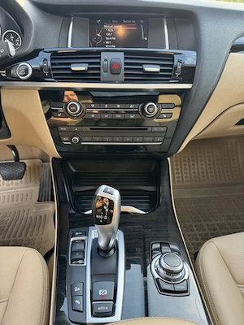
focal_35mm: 24
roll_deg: -1.4
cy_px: 162
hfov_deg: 56.8
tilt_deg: -31.2
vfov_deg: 71.6
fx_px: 226
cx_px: 122
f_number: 1.78
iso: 160
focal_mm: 6.76
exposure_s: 1/121
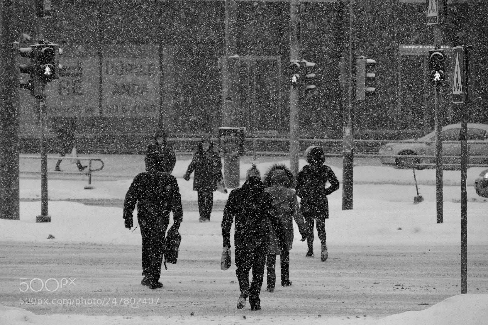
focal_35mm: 132
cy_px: 162
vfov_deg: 10.4
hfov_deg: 15.5
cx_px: 244
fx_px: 1789
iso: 640
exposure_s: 1/500
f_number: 5.6
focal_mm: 88.2
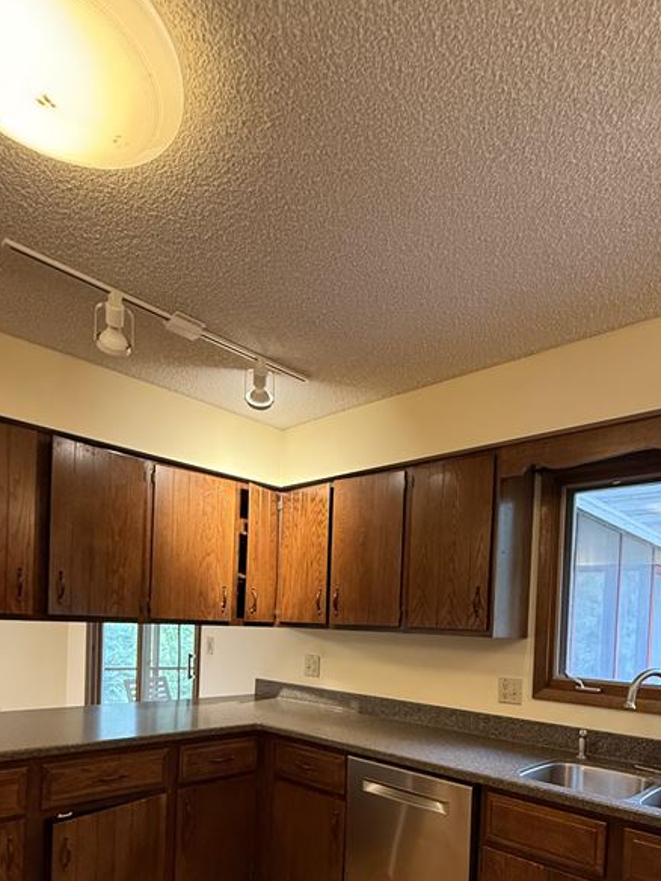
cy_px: 643
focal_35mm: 23
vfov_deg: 69.8
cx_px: 379
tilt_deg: +0.6
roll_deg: -2.7
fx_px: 586
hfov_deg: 58.6
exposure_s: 1/60
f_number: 2.2
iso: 640
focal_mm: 2.22
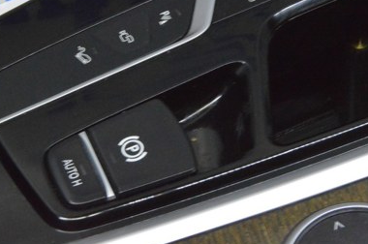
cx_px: 264
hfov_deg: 20.1
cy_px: 44
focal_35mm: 101
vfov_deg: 13.4
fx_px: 1031
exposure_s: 1/15
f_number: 20
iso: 6400
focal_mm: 40
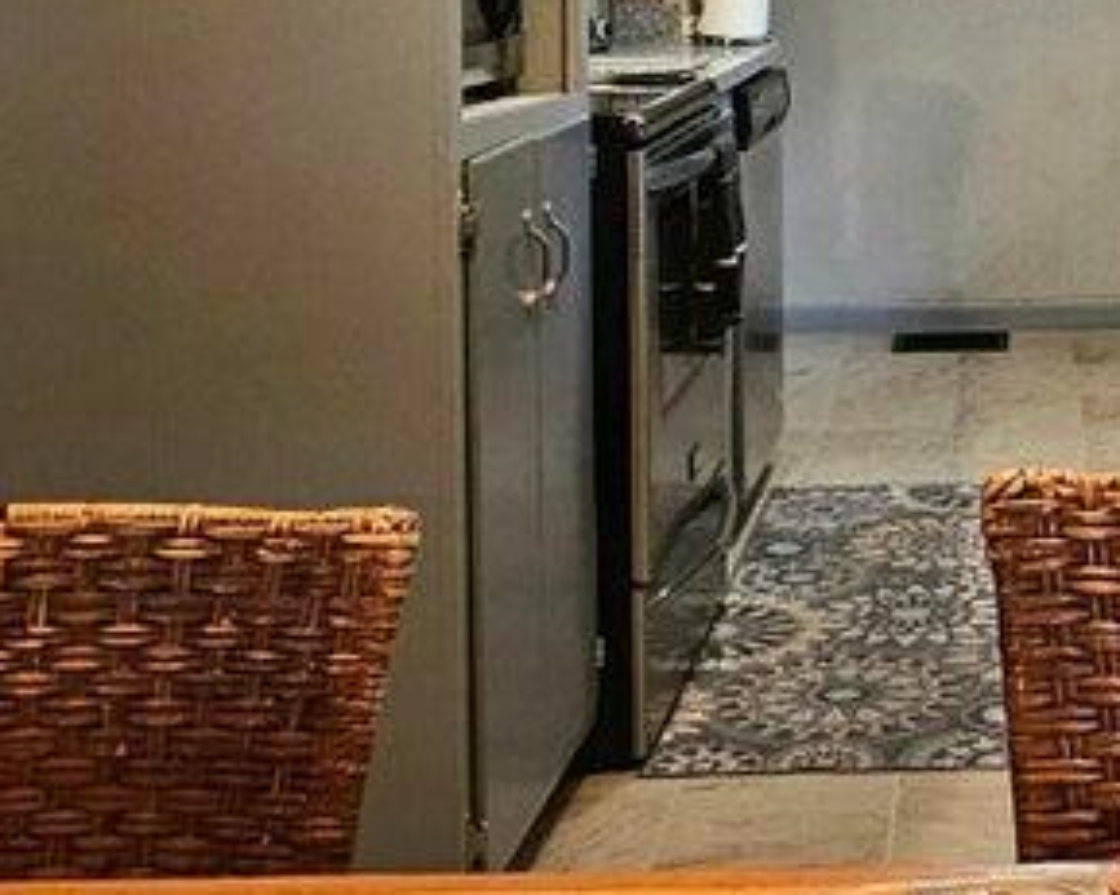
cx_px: 1118
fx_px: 1988
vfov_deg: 24.1
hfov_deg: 29.4
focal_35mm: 60
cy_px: -23
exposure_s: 1/30
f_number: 2.2
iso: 400
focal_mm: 2.2
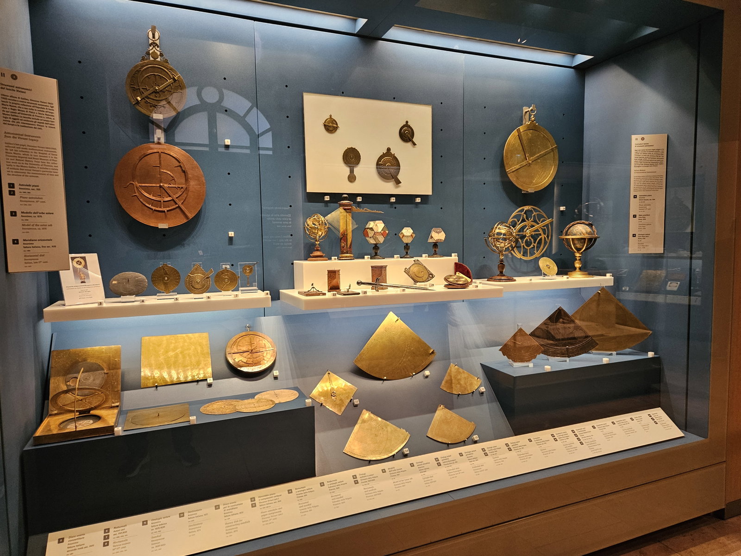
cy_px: 278
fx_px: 492
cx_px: 370
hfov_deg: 73.9
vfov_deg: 58.9
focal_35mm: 23
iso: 320
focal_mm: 5.4
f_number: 1.8
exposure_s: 1/41
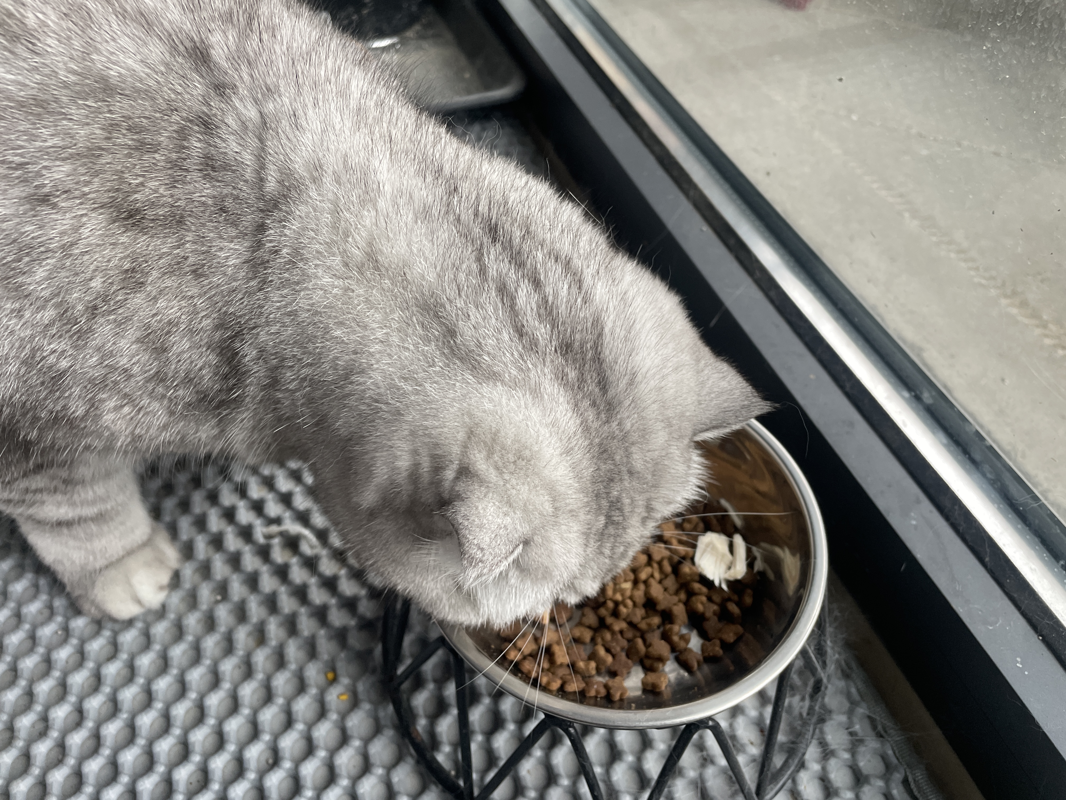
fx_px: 801
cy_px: 400
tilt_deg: -48.5
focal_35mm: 26
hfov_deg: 67.3
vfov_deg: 53.1
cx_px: 533
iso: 125
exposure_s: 1/108
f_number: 1.6
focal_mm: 4.2
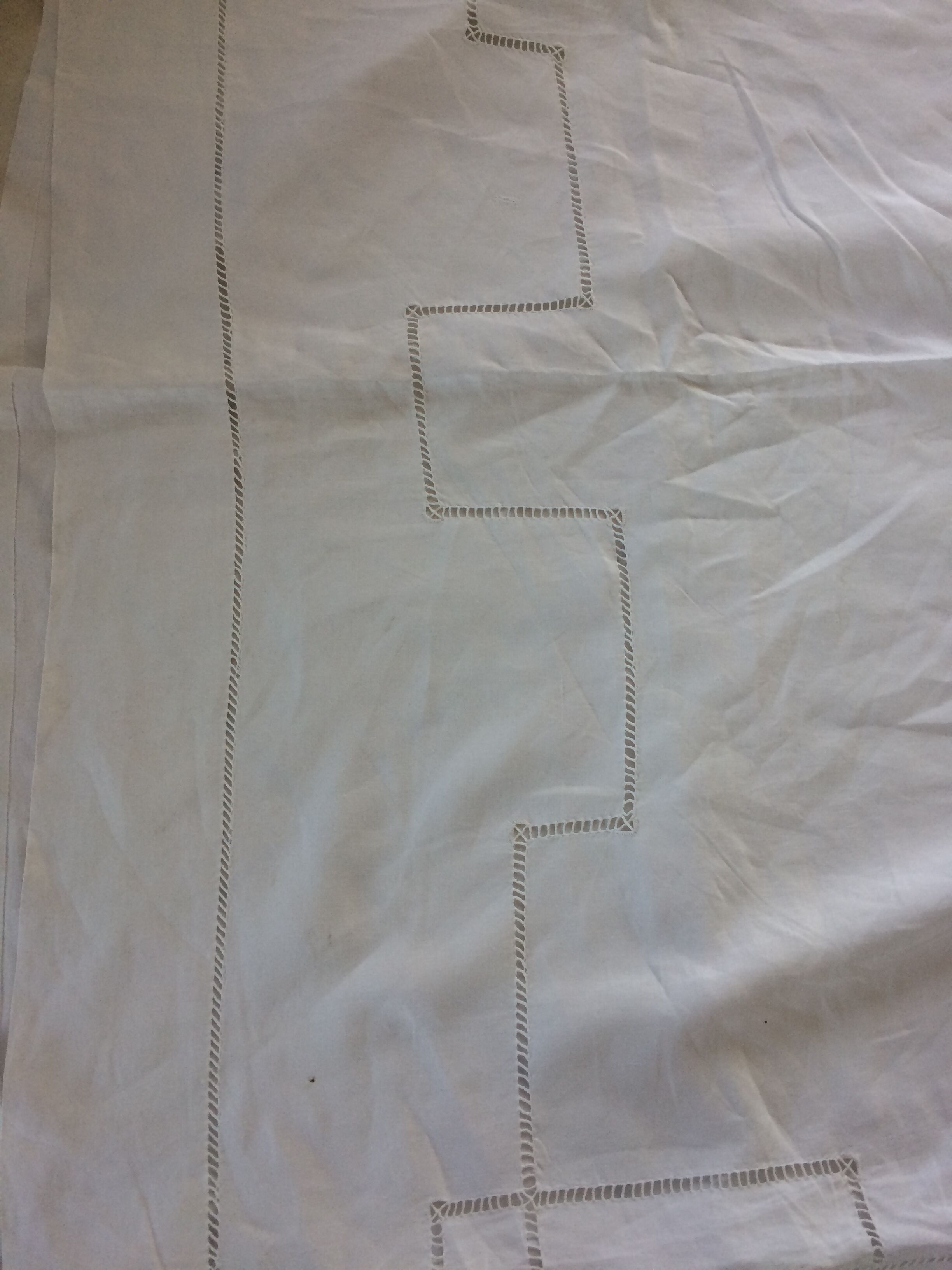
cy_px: 635
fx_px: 1063
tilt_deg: -81.3
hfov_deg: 48.2
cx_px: 476
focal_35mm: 29
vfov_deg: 61.7
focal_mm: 4.15
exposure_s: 1/33
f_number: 2.2
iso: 40
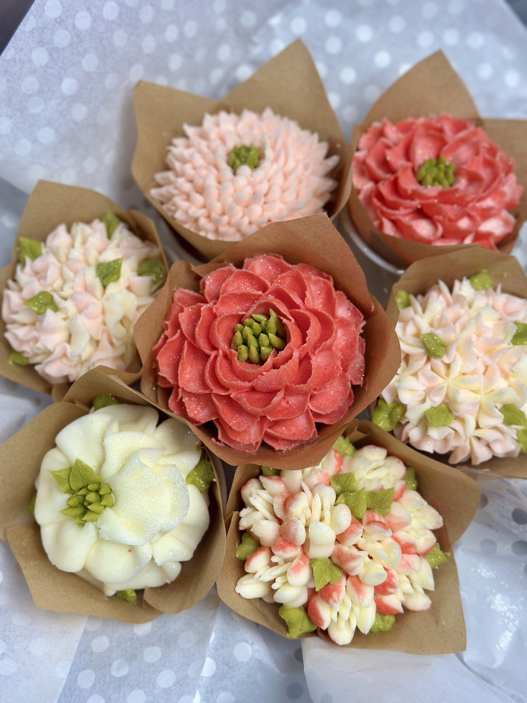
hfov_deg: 30.3
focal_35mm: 48
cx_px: 264
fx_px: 974
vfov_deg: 39.7
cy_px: 352
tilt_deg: -76.9
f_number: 1.78
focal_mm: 6.86
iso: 80
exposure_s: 1/129
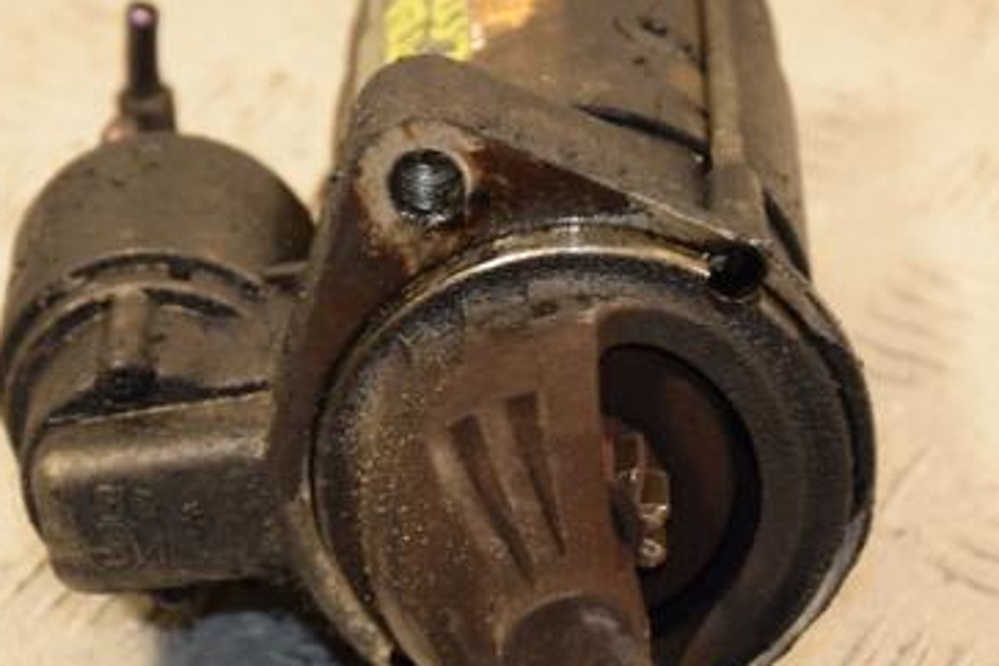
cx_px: 435
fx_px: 6327
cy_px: 369
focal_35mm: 228
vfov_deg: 6.0
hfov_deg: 9.0
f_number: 5.6
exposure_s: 1/125
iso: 800
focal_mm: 92
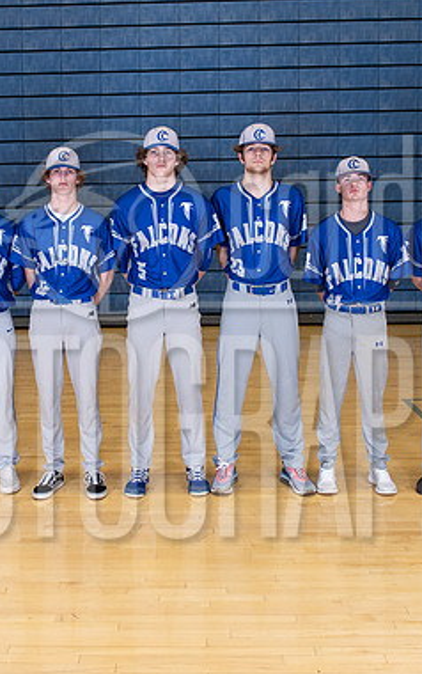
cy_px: 277
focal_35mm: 47
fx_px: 864
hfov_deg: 27.3
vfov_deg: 42.5
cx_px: 145
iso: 640
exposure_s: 1/250
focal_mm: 24
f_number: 3.5
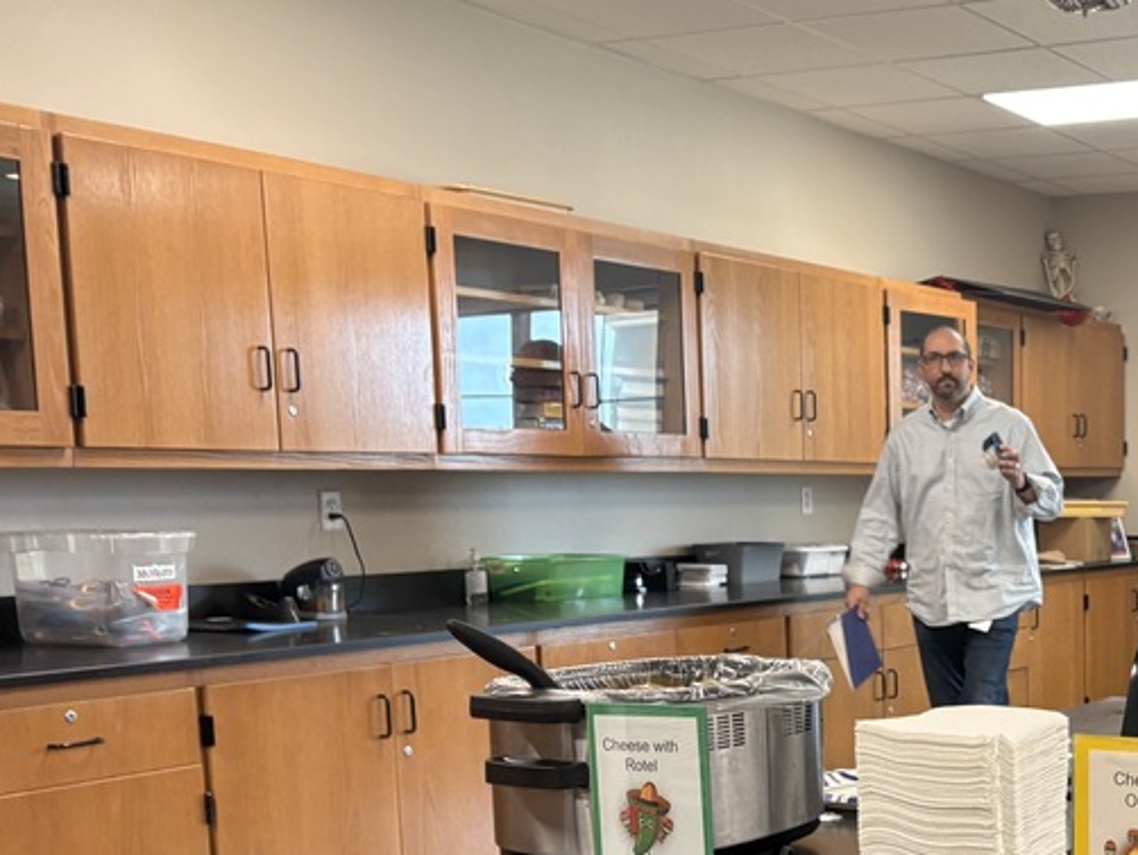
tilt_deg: -6.4
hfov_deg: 33.4
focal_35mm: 53
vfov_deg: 26.9
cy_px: 701
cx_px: 1109
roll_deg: +0.8
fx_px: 1743
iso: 125
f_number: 1.6
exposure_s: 1/60
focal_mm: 5.96
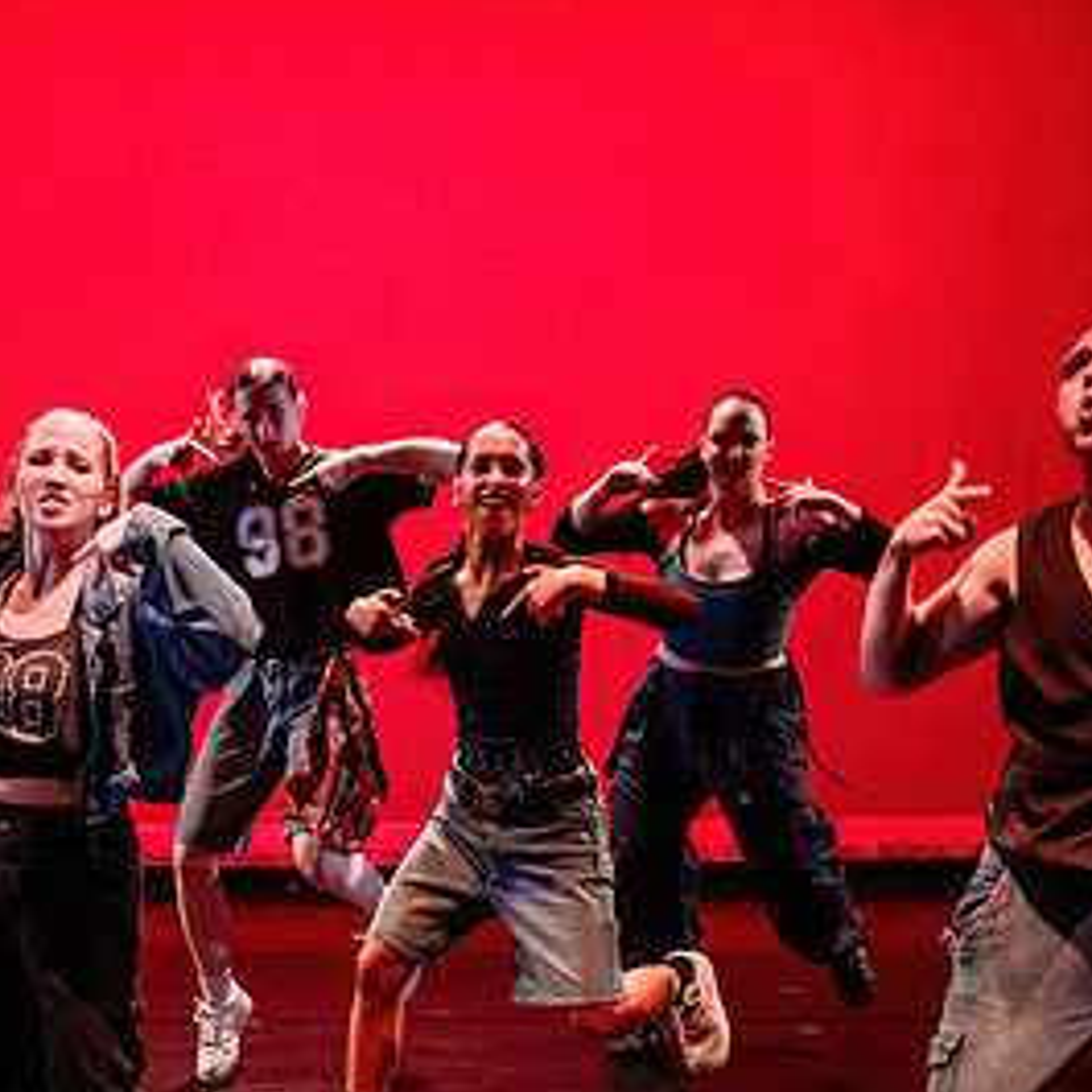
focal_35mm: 64
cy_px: 923
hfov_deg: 26.5
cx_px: 273
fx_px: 2284
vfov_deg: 26.2
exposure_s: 1/300
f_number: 2.8
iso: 2500
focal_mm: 24
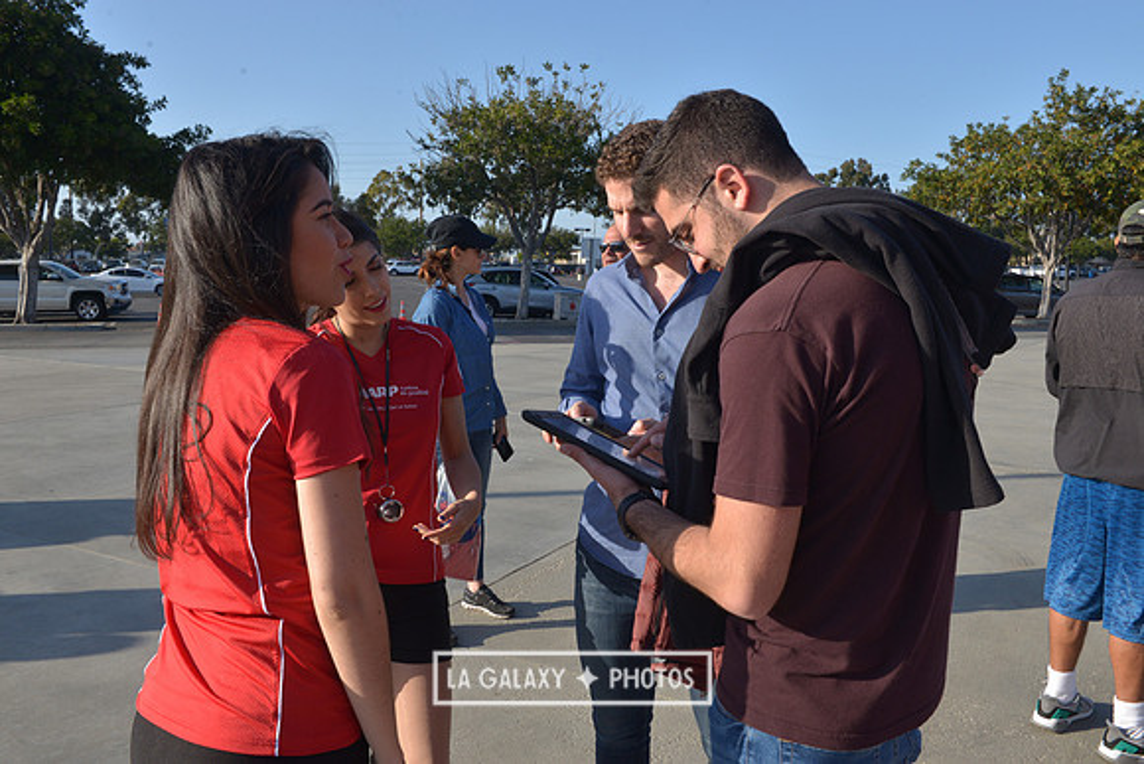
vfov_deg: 42.3
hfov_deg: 60.3
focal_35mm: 31
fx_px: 985
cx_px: 572
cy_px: 382
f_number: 14
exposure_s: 1/250
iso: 400
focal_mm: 31
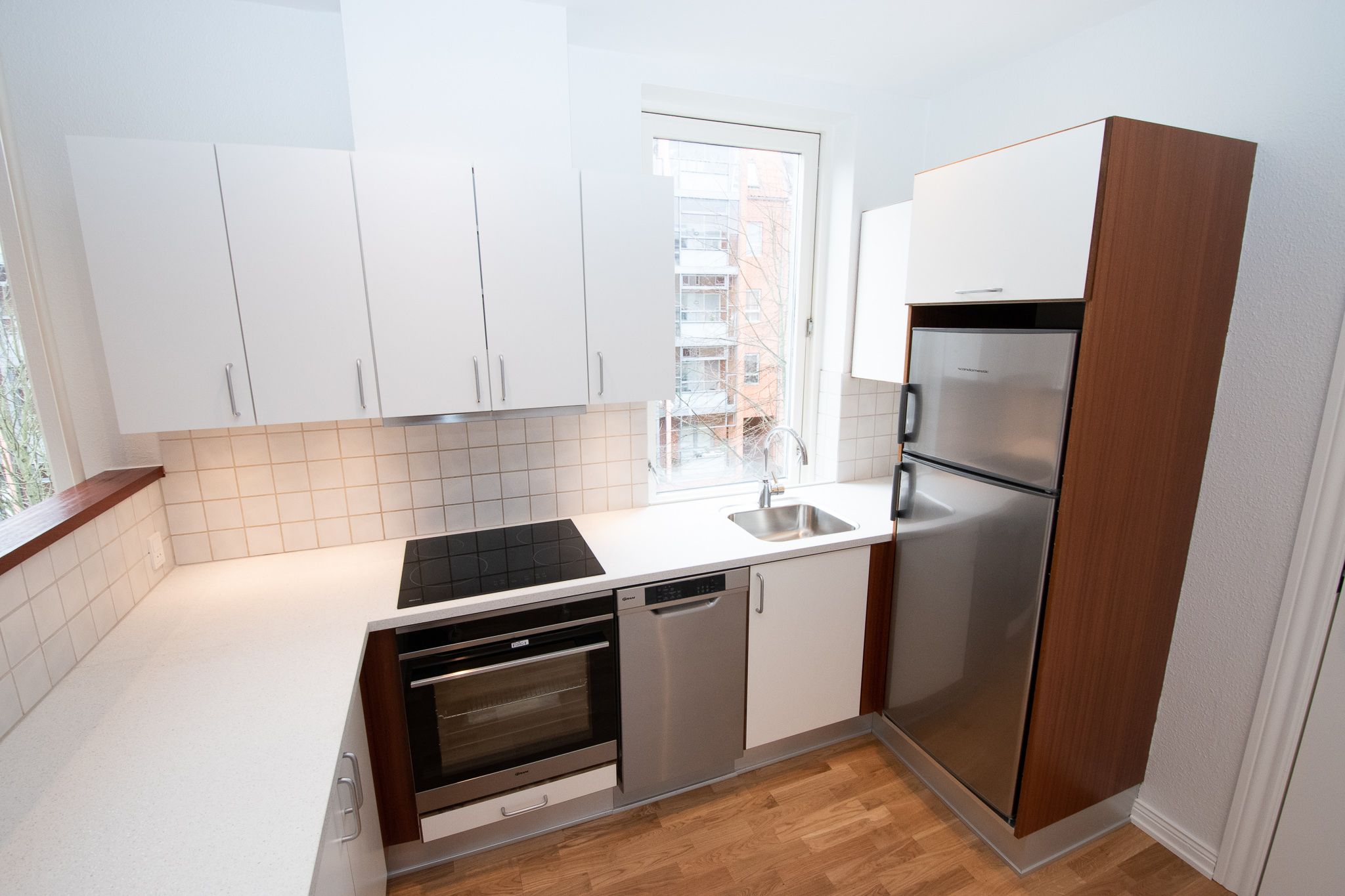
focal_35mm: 15
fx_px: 560
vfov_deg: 77.3
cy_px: 448
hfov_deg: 100.4
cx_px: 672
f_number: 8
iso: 800
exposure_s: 1/80
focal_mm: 10
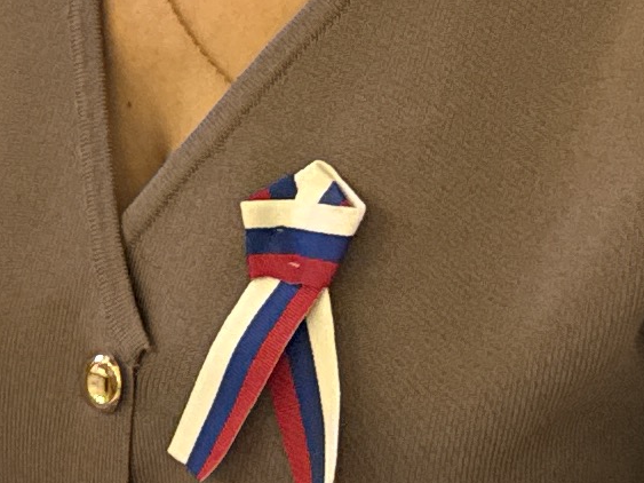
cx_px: -629
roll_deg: -0.3
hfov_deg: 10.6
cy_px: 389
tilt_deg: -19.8
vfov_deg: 8.6
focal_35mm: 172
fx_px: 3199
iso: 160
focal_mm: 6.76
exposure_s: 1/100
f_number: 1.78
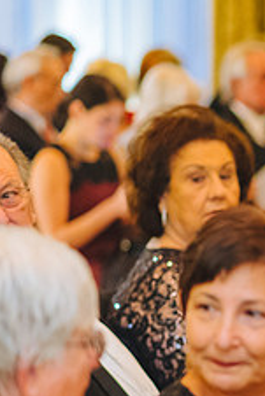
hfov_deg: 6.2
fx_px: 2403
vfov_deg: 9.4
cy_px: 325
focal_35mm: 218
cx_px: 477
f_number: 2.2
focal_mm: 85
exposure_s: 1/125
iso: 3200
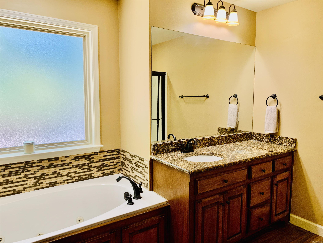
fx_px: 243
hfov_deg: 67.3
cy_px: 122
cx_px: 162
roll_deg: -0.7
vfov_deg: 53.1
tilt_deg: -4.6
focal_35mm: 26
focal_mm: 4.25
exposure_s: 1/60
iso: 100
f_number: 1.8
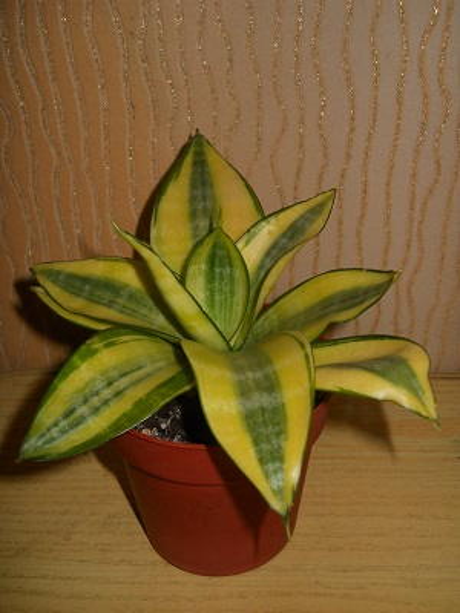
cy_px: 306
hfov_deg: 35.1
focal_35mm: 41
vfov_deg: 45.8
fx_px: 726
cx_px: 230
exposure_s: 1/30
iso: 80
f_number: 5.5
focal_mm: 6.72
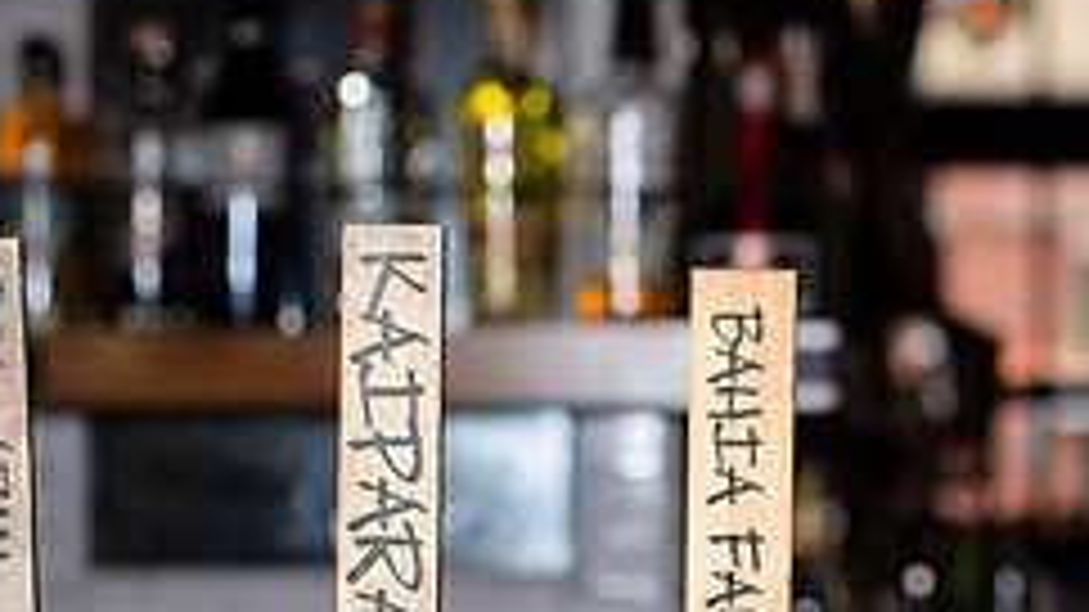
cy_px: 587
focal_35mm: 127
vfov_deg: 9.5
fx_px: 3666
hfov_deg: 16.5
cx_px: 1155
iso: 200
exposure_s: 1/200
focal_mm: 50
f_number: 3.2
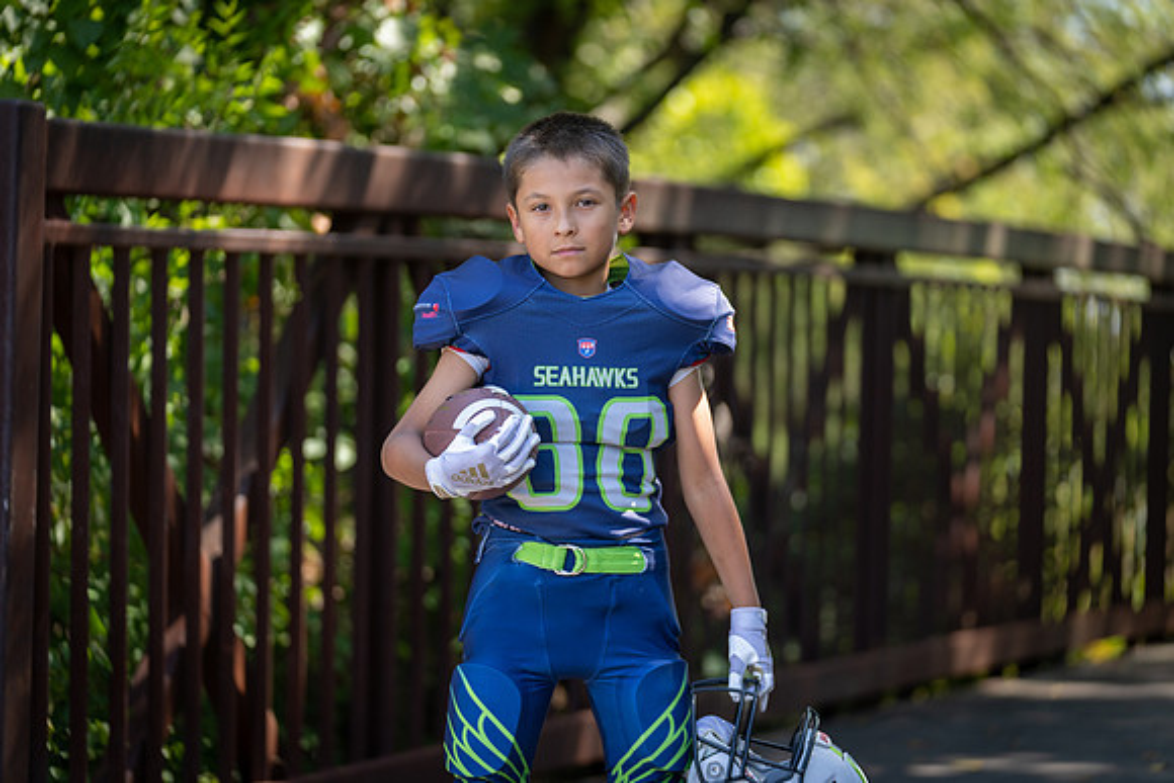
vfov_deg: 11.1
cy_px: 392
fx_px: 4045
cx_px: 587
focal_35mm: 124
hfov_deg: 16.5
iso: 125
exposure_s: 1/320
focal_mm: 124
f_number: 2.8
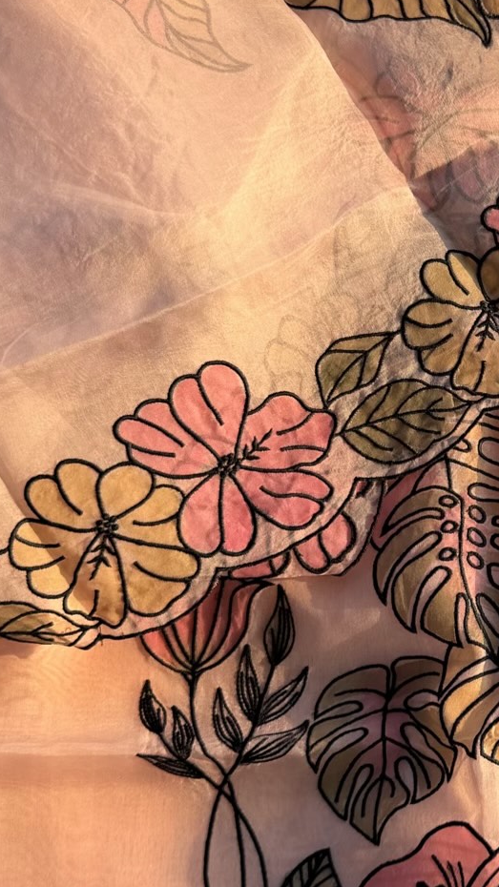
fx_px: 1412
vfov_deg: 34.9
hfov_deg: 18.3
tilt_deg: -77.5
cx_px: 697
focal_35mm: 60
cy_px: 486
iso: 80
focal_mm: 6.76
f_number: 1.78
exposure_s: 1/403
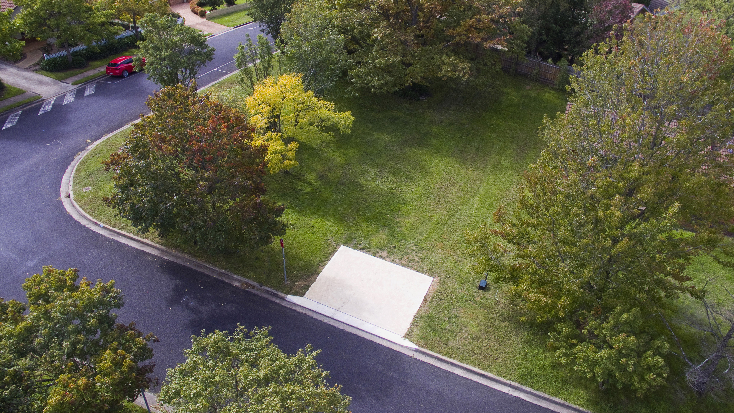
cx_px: 369
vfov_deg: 50.9
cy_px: 152
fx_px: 428
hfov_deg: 81.2
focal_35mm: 22
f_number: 2.8
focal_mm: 3.61
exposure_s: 1/370
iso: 100
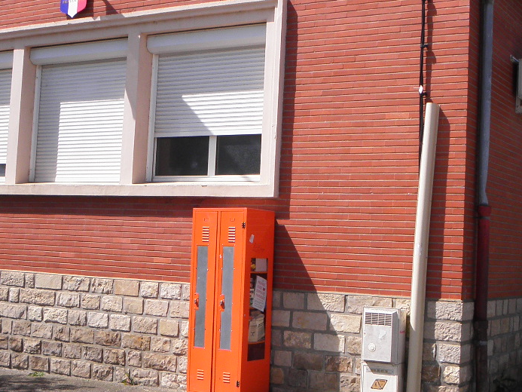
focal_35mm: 60
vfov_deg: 24.4
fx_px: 905
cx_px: 274
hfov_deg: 32.2
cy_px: 194
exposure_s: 1/320
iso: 64
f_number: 5.6
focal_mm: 4.6
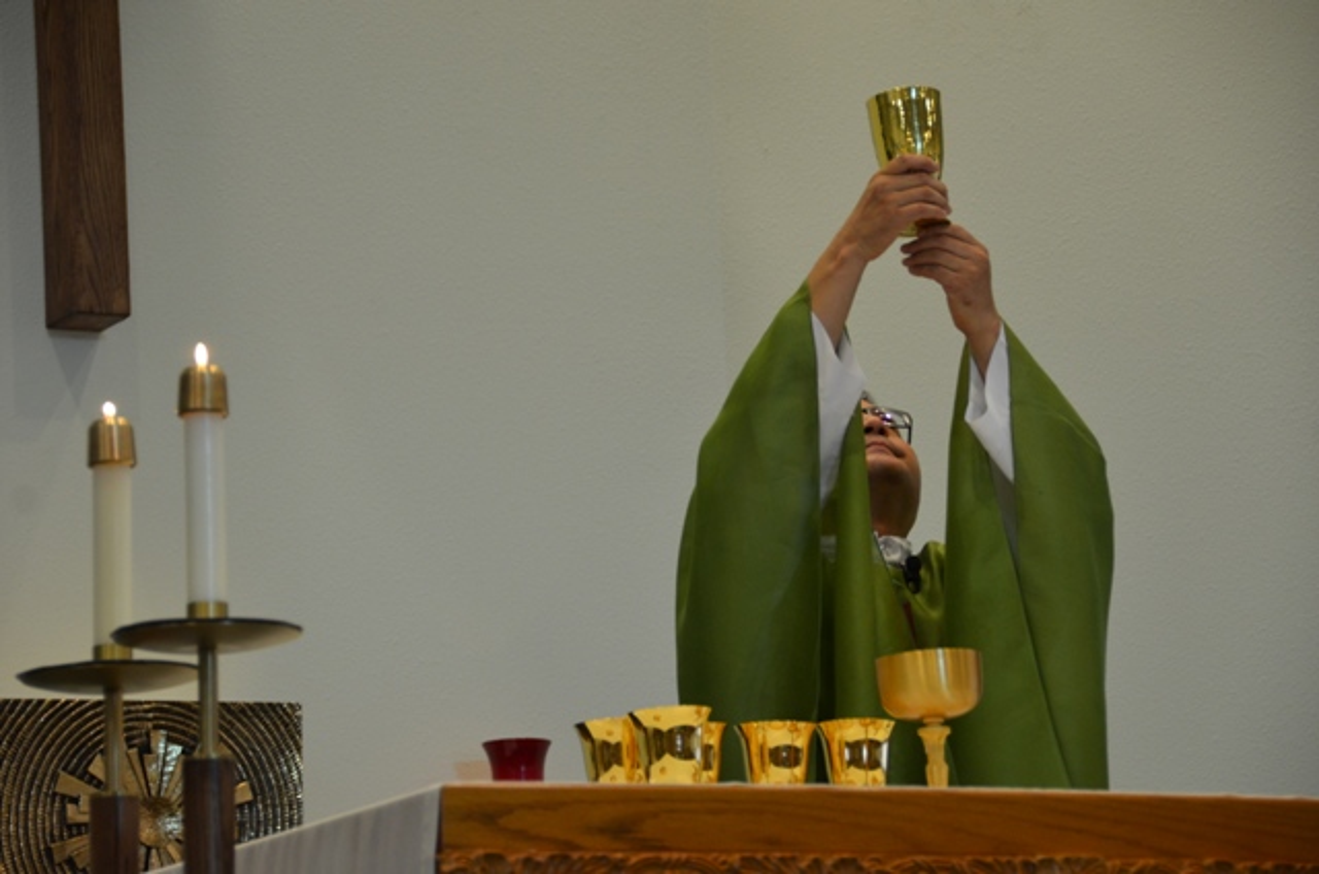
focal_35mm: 142
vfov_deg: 9.6
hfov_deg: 14.4
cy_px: 437
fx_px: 5211
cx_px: 660
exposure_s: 1/50
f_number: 5.3
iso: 800
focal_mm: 95
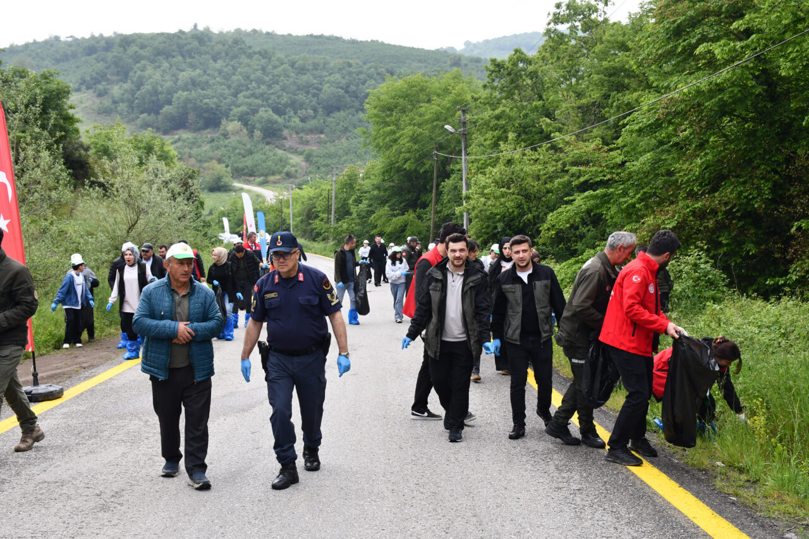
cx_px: 404
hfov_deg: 41.1
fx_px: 1078
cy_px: 270
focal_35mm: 48
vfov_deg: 28.1
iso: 500
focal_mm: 32
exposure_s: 1/320
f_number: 9
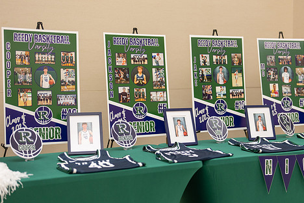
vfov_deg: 21.9
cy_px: 117
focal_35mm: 62
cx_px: 183
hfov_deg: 32.3
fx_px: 524
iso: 1000
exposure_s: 1/320
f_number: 1.2
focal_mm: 50
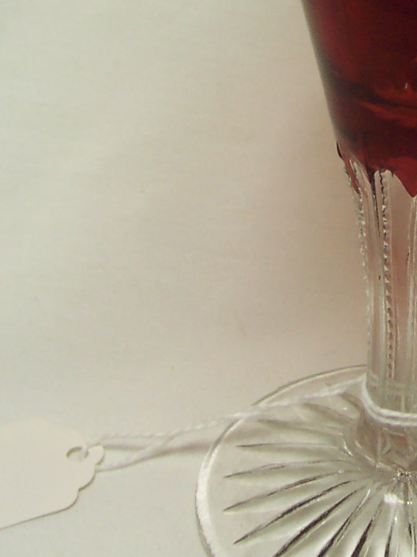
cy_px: 84
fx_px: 1397
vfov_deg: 22.1
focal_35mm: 87
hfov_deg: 16.5
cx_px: 451
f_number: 2.8
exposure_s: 1/90
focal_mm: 5.6
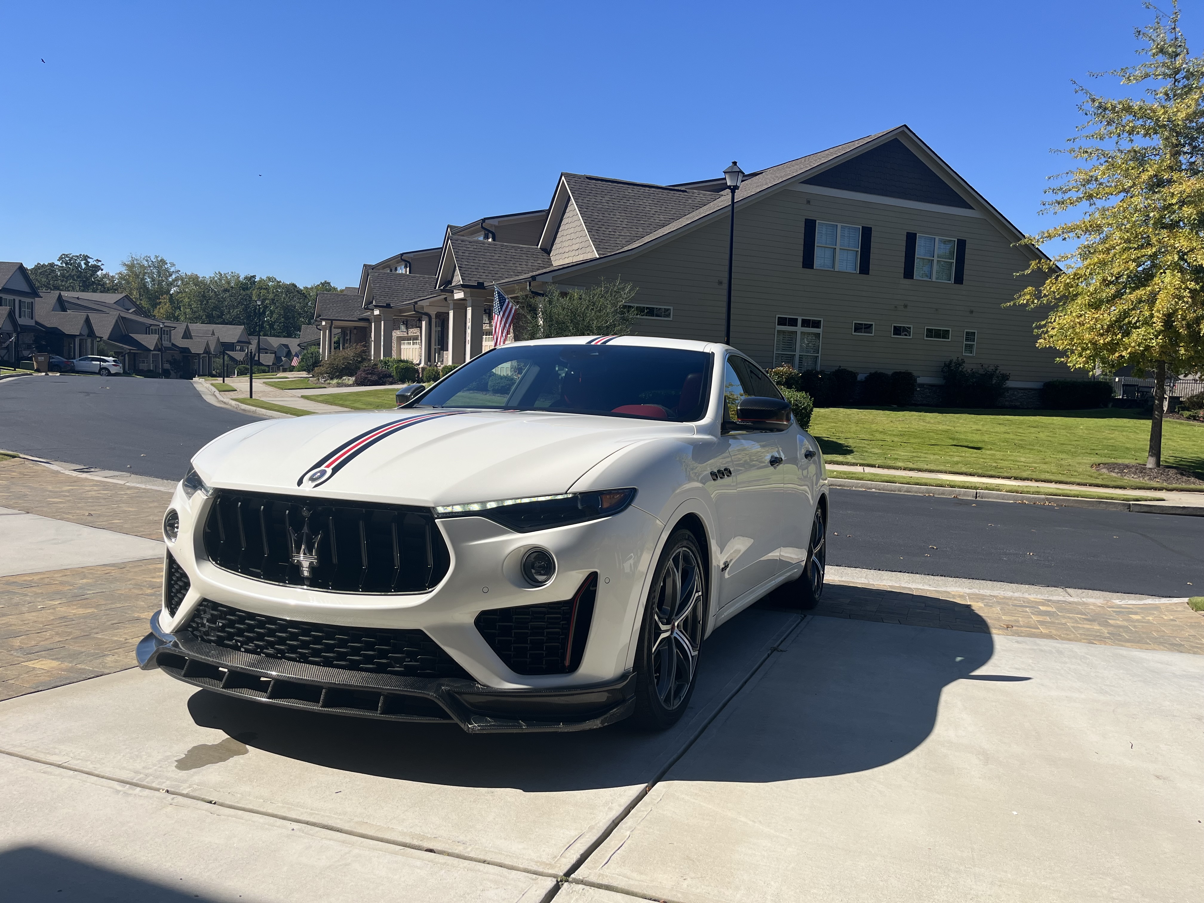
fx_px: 904
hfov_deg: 67.3
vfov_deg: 53.1
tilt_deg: -4.1
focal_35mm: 26
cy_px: 452
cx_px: 602
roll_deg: -3.0
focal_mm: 5.1
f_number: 1.6
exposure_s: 1/4016
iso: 50
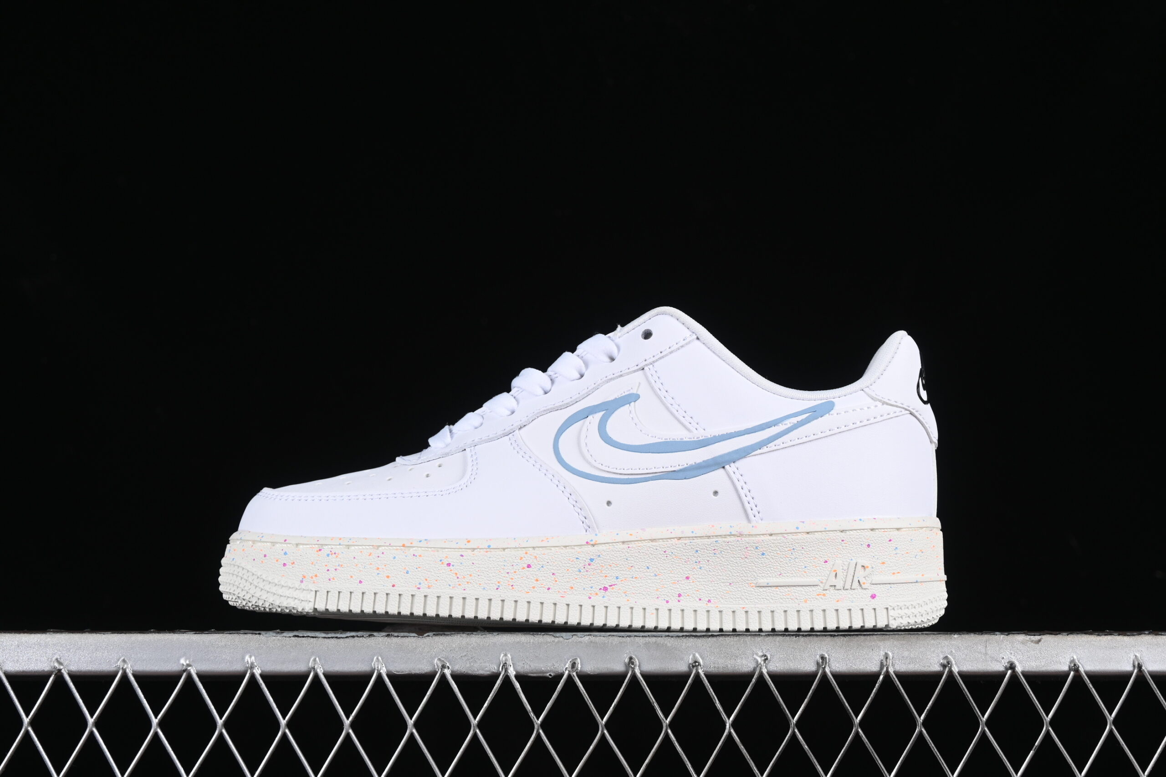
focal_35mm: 75
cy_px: 388
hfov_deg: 27.0
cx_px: 583
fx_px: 2429
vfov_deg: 18.2
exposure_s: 1/80
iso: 160
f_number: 8
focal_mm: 50
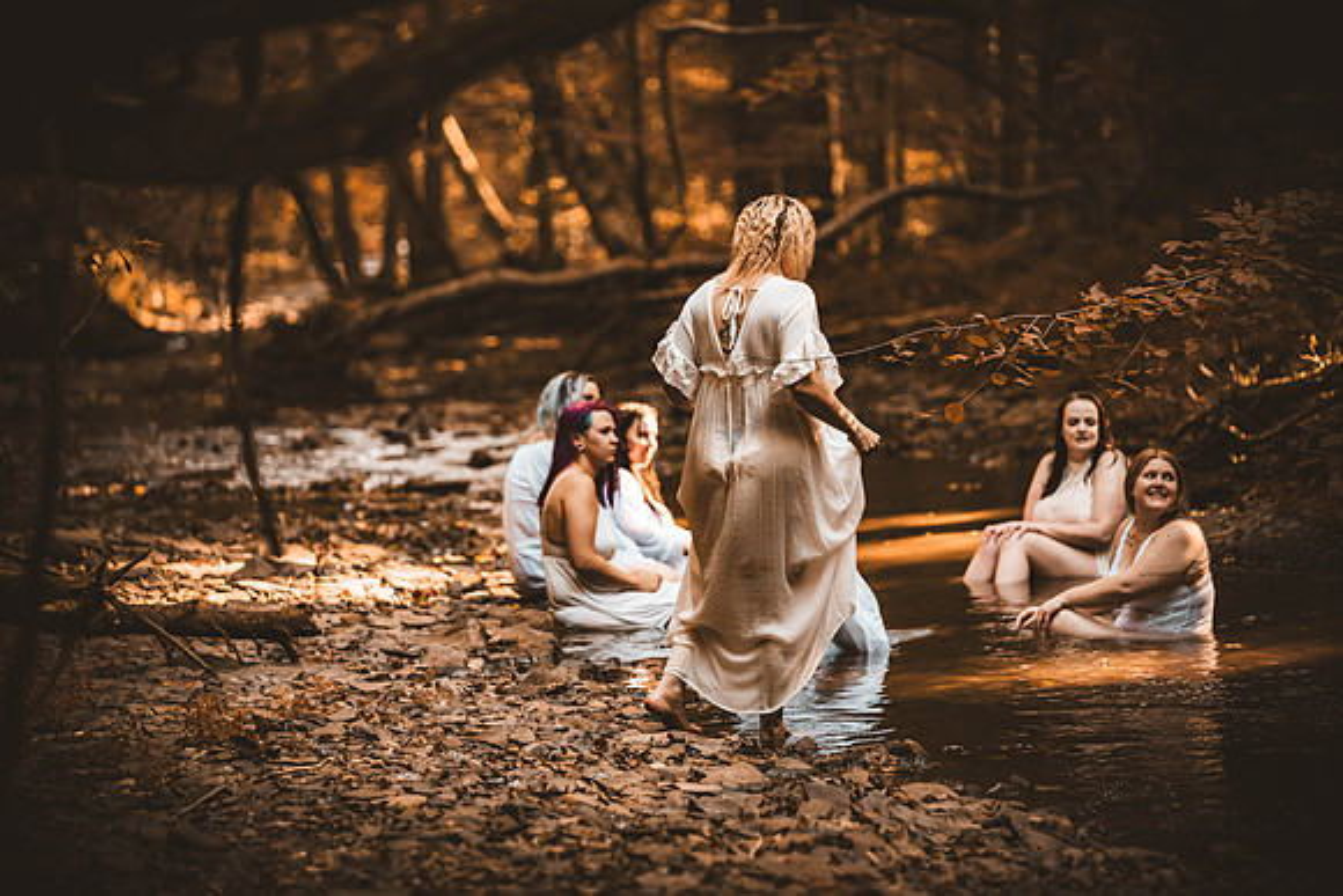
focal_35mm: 155
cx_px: 672
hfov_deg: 13.2
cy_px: 448
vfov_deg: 8.9
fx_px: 5783
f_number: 2.8
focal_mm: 155
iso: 1000
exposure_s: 1/400
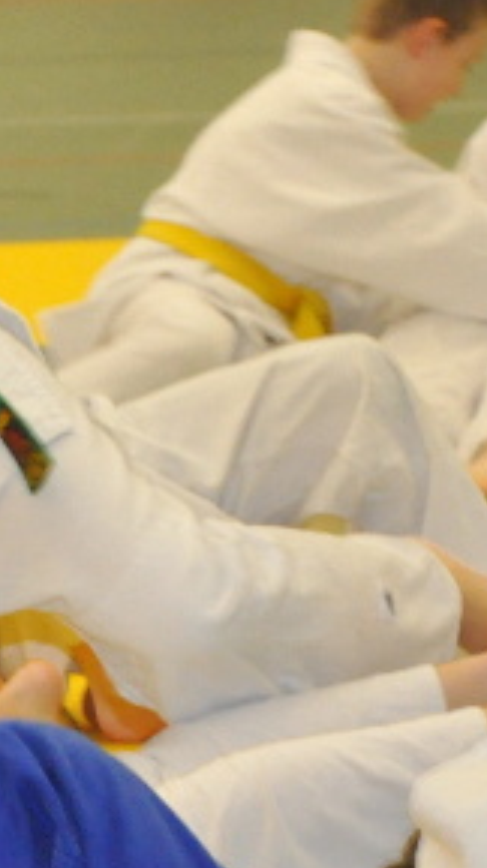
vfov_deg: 5.0
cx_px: -523
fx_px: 9849
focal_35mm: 428
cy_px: 749
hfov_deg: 2.8
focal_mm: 75
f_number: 7.1
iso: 1600
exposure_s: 1/60
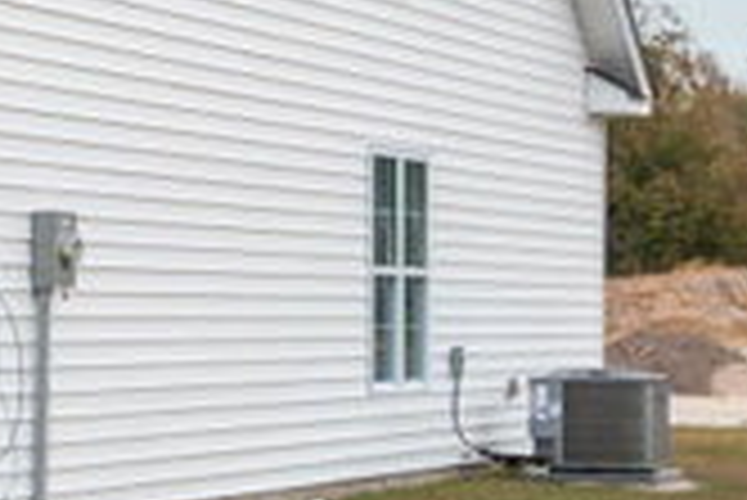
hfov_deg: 11.9
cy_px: -122
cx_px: -796
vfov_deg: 8.9
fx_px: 3157
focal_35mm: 152
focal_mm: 35
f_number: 7.1
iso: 400
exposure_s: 1/200
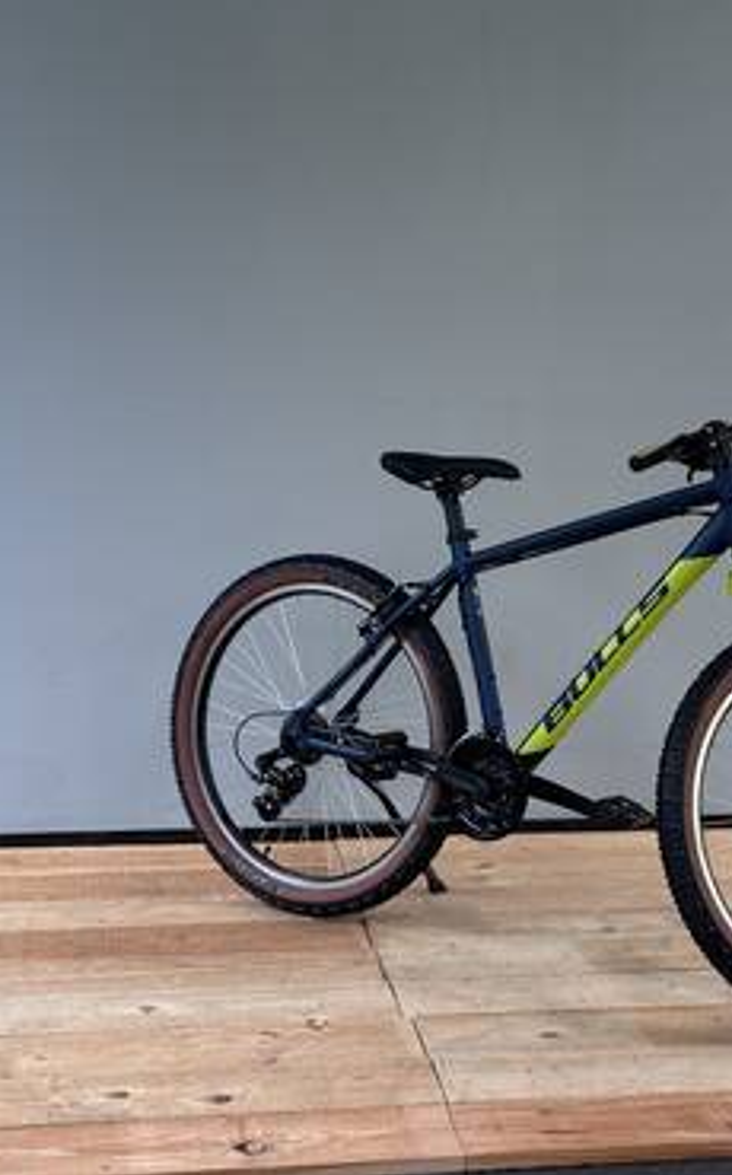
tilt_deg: -7.8
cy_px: 581
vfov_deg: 29.8
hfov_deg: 18.7
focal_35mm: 69
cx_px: 563
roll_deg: -1.7
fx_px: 2207
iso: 64
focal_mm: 6.86
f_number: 1.78
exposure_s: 1/50
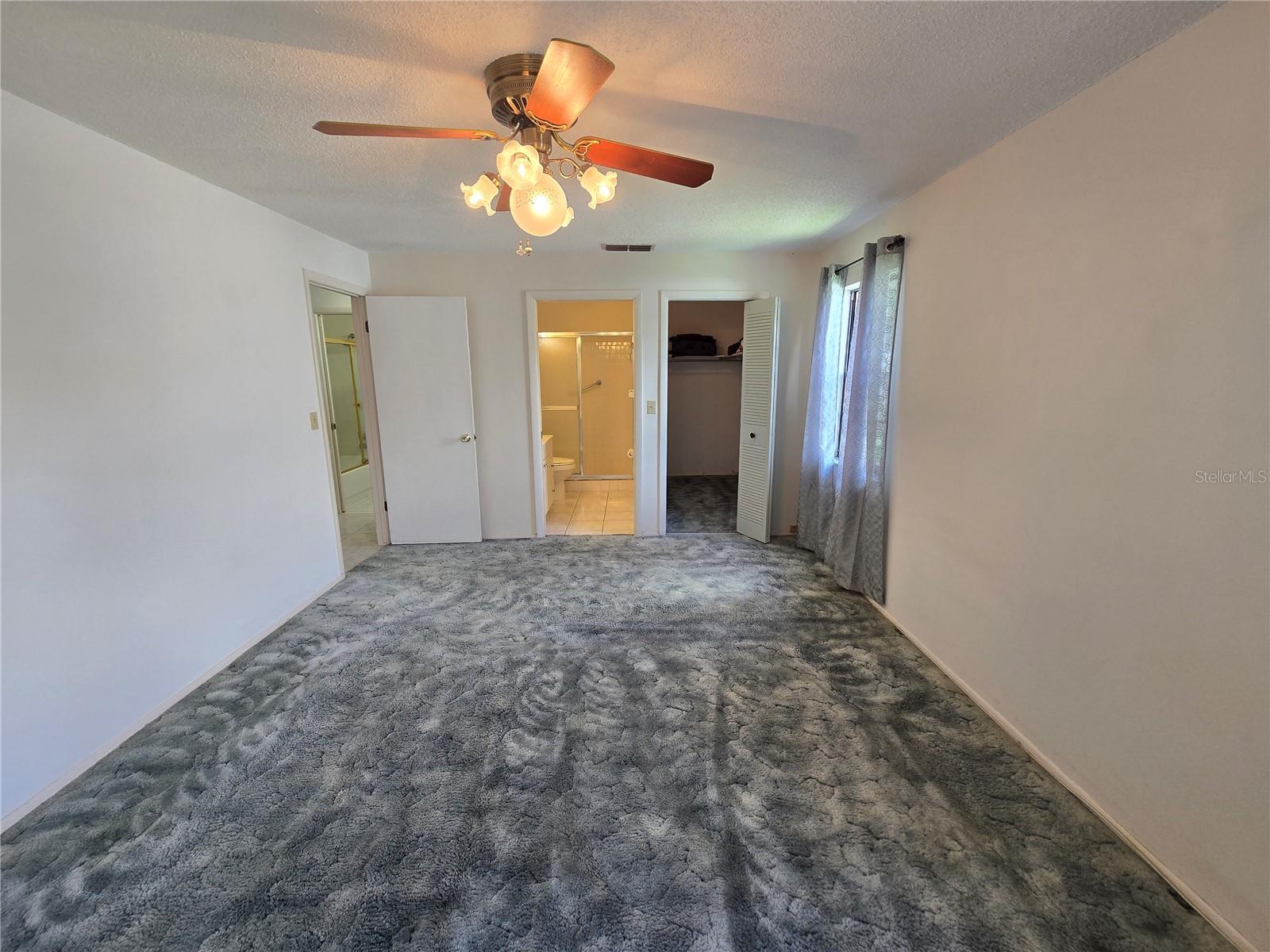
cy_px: 476
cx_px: 635
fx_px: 477
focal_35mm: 13
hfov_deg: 106.2
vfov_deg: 89.9
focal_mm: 2.2
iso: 64
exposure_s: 1/60
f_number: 2.2
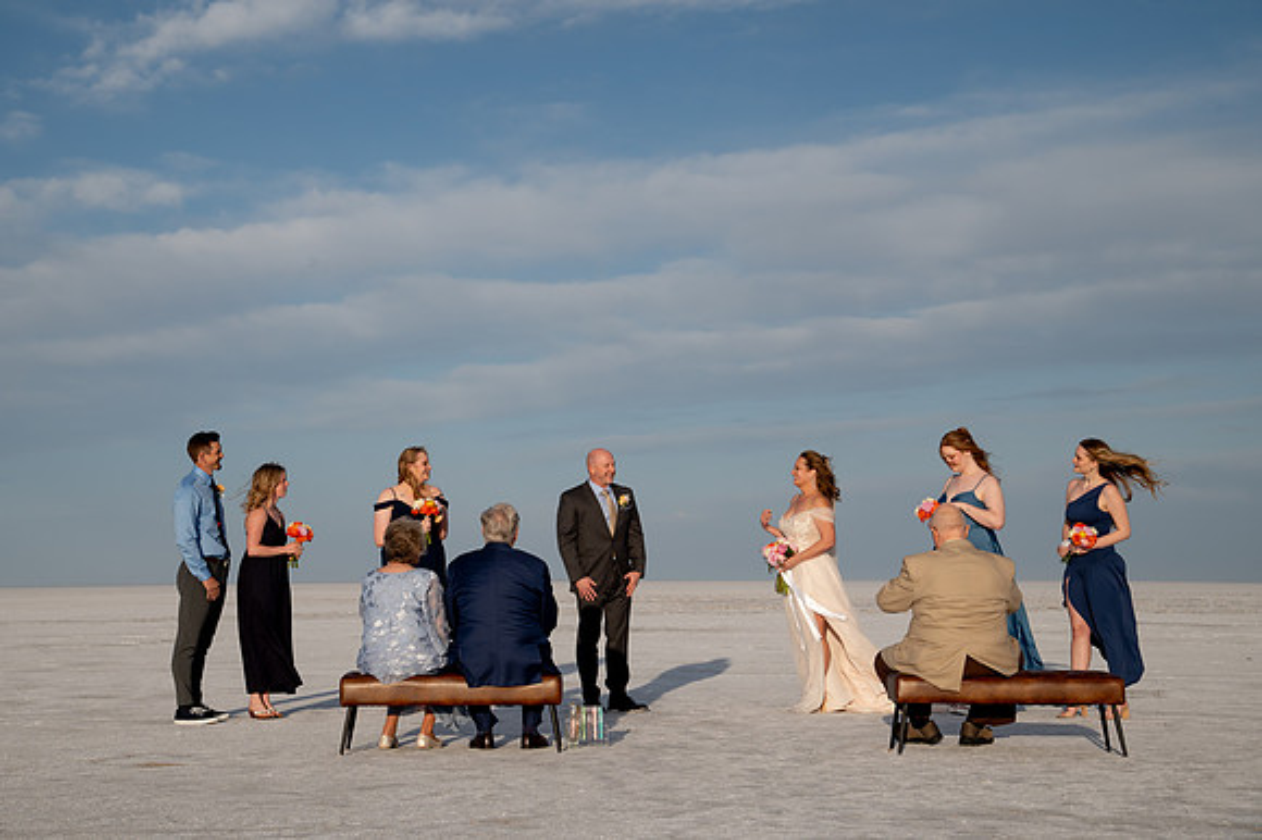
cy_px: 395
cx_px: 594
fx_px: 2327
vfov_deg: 20.5
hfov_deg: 30.3
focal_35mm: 66
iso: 200
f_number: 8
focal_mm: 62
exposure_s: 1/800
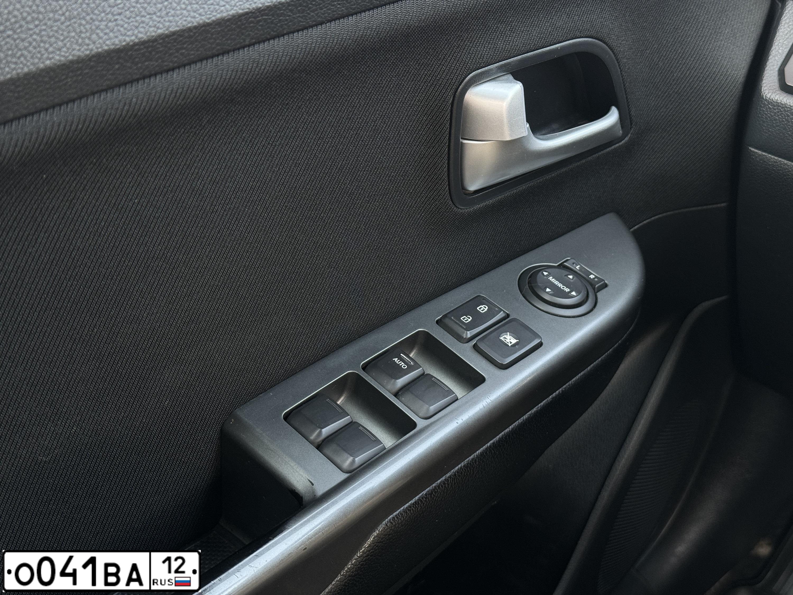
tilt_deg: -28.8
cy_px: 298
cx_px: 396
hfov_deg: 39.7
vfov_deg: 30.3
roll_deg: +0.1
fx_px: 1100
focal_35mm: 48
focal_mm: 6.76
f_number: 1.78
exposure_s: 1/104
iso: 100
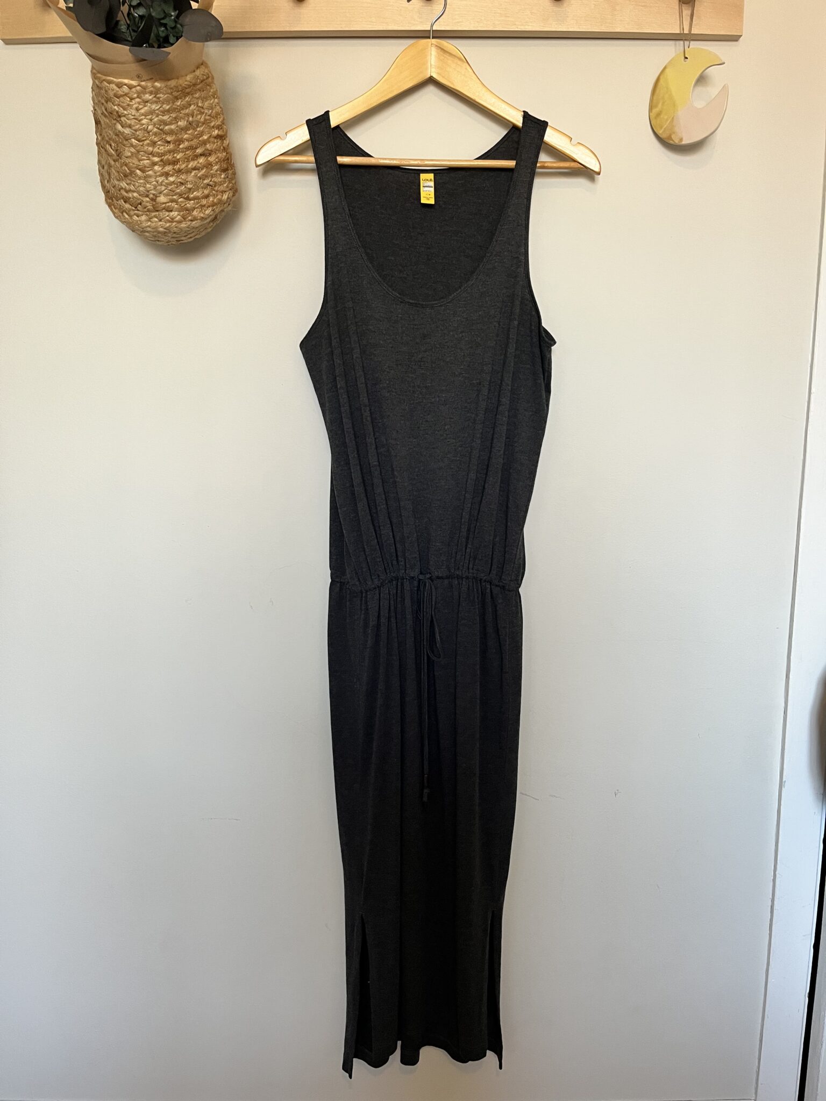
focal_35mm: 26
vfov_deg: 67.3
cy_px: 550
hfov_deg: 53.1
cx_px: 413
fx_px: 827
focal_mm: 5.1
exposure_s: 1/60
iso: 125
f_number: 1.6
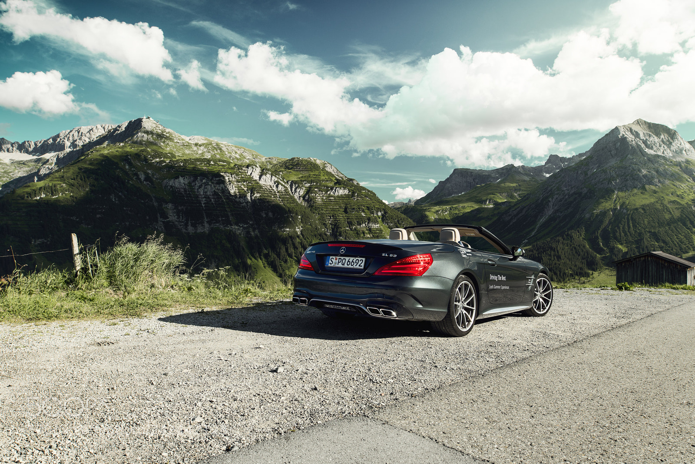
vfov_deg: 53.1
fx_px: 463
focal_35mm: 24
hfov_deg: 73.7
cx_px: 348
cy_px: 232
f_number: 8
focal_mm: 24
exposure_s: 1/60
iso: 100
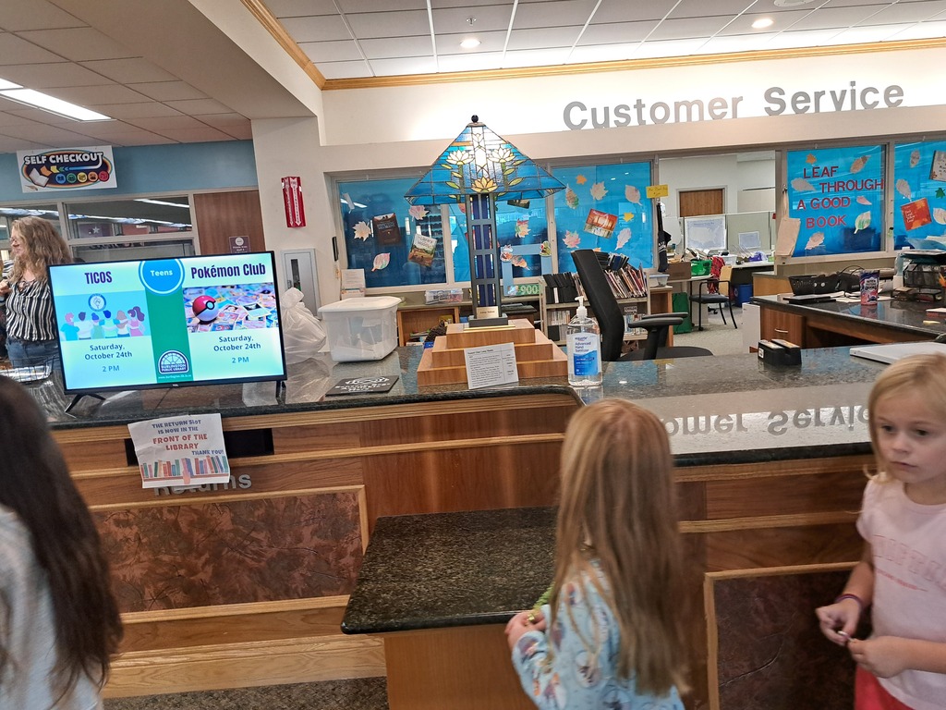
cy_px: 355
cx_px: 473
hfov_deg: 71.6
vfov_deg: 56.8
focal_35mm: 24
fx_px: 656
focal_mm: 5.23
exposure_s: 1/60
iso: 160
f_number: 1.8
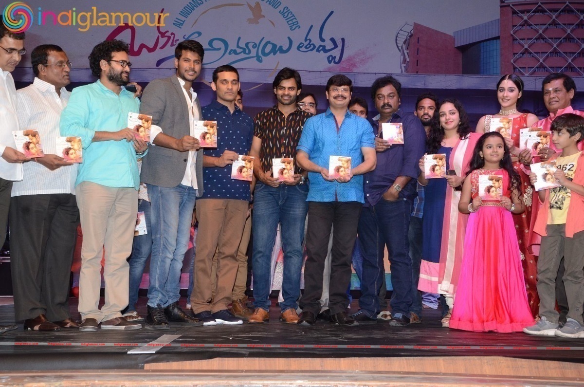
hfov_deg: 37.9
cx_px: 292
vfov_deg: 25.6
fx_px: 850
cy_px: 194
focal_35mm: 52
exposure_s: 1/125
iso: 1250
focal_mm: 35
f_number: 7.1
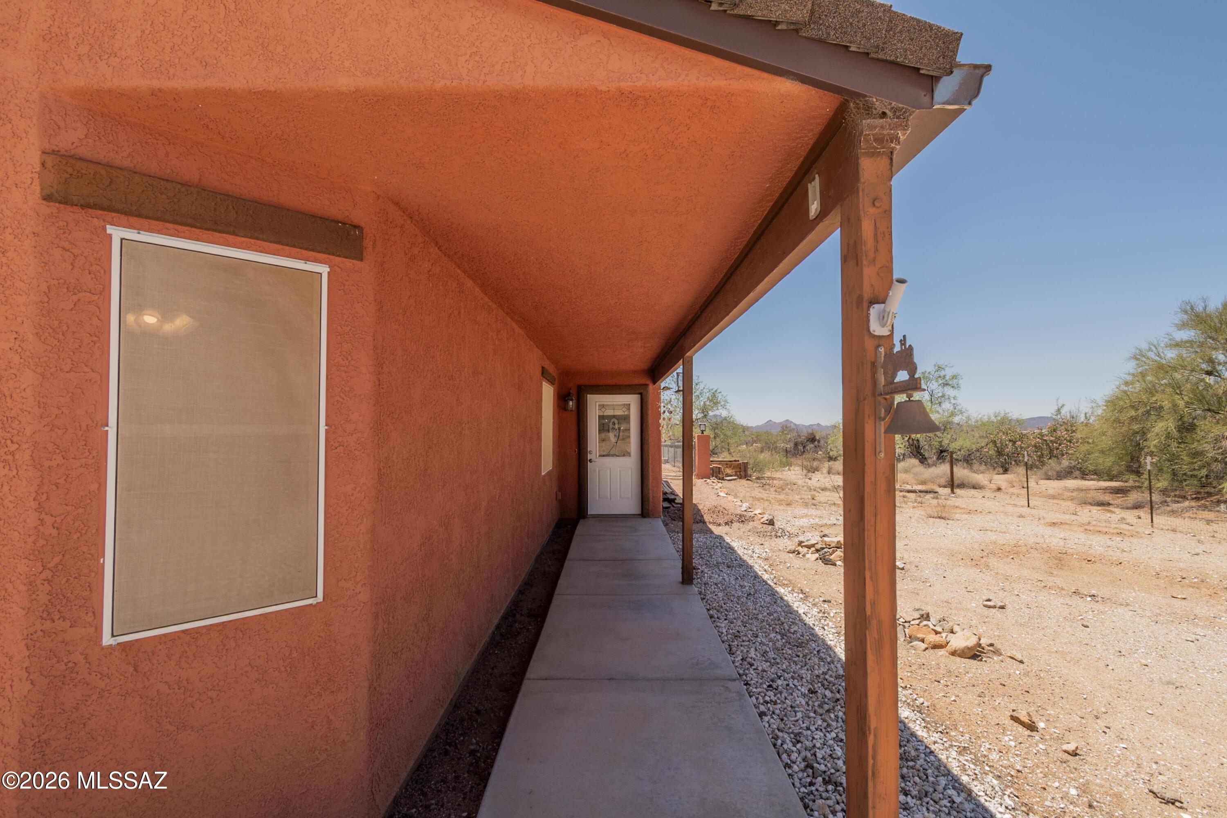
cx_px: 614
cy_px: 409
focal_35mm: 15
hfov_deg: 100.4
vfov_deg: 77.3
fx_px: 511
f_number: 9
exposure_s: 1/200
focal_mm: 10
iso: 160
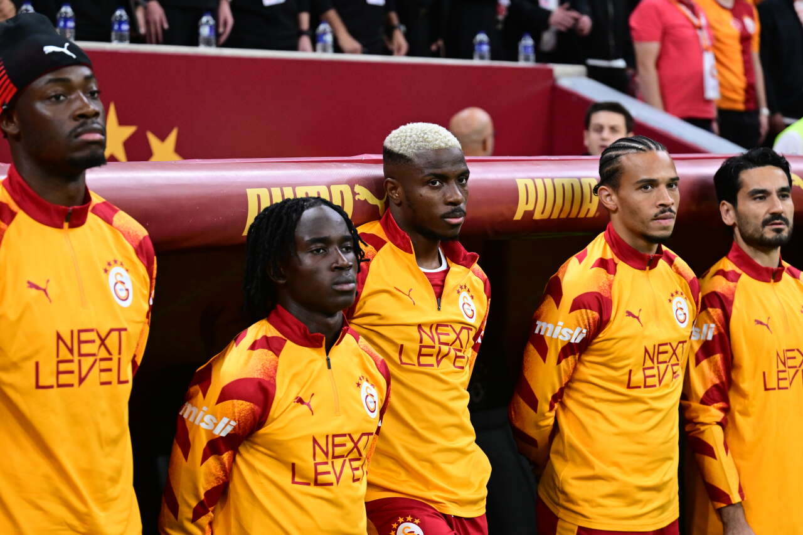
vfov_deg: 13.0
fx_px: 2342
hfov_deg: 19.5
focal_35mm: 105
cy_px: 268
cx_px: 402
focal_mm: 70
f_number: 2.8
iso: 2500
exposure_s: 1/1000
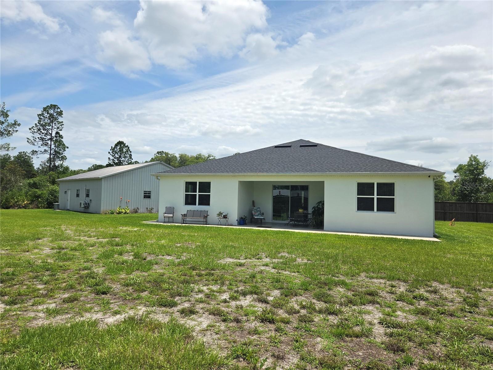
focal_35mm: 23
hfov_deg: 73.9
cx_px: 246
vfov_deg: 58.9
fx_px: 328
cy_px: 185
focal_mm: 5.4
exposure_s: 1/5860
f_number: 1.8
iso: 80
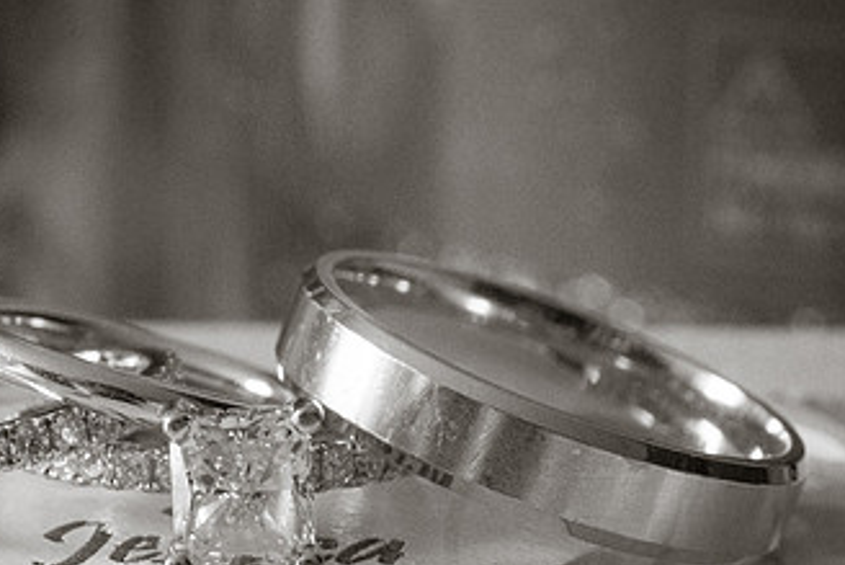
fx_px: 3734
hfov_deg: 12.9
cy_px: 497
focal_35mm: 159
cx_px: 234
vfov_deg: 8.6
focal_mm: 60
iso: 5000
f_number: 11
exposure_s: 1/125
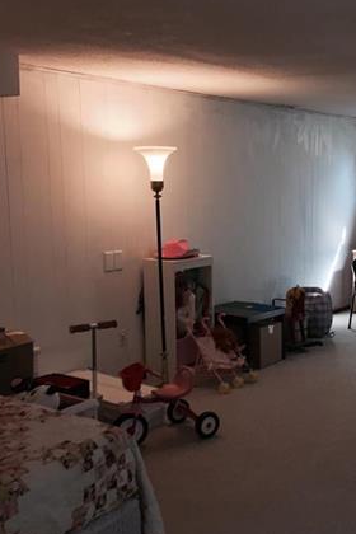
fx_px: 682
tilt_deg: -11.2
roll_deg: -1.5
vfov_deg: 42.7
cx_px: 305
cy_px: 277
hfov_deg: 28.4
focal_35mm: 46
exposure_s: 1/30
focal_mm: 4.15
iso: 100
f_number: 2.2
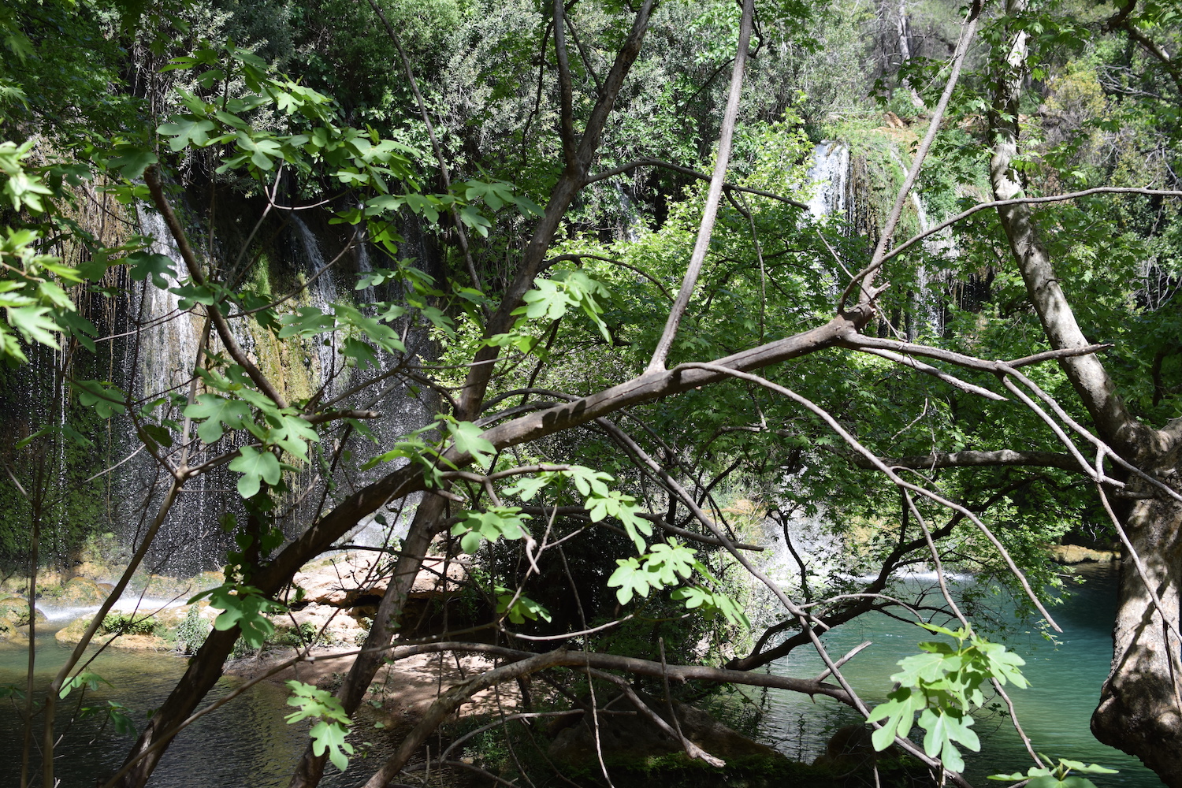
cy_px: 394
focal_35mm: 52
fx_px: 1724
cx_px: 591
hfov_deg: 37.9
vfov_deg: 25.8
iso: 400
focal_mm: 35
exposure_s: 1/1000
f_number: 4.5
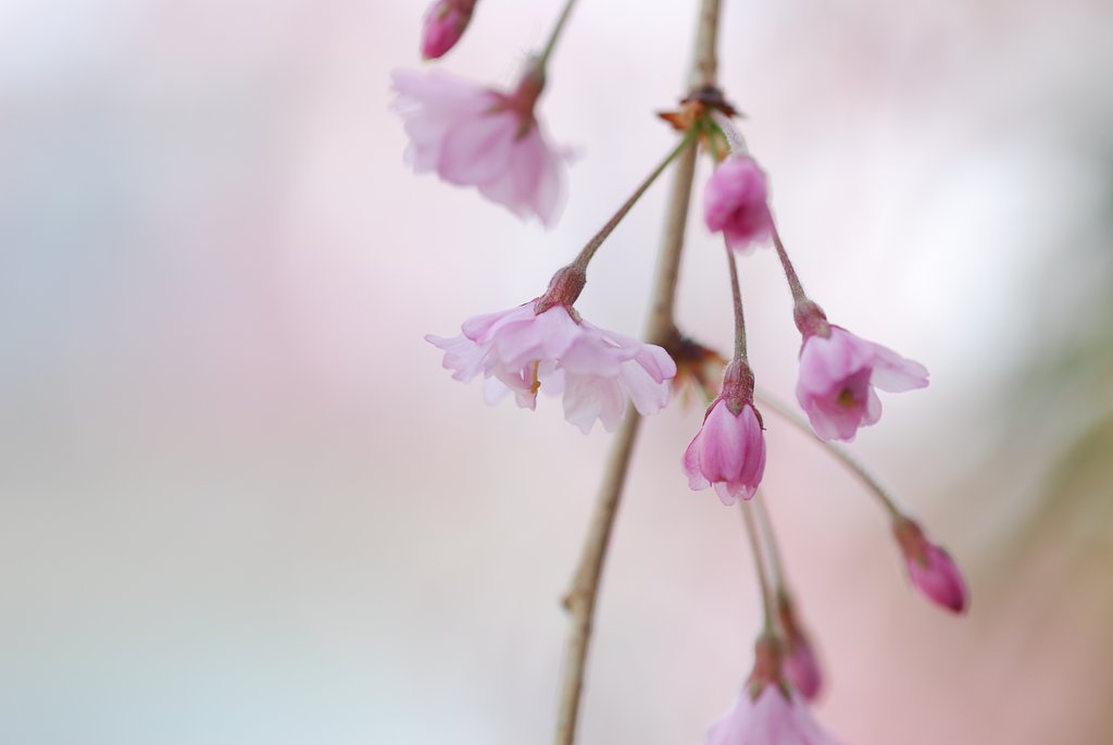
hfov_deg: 15.2
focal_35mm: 135
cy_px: 372
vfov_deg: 10.2
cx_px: 556
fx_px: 4178
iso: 200
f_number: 5
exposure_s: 1/400
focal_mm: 90
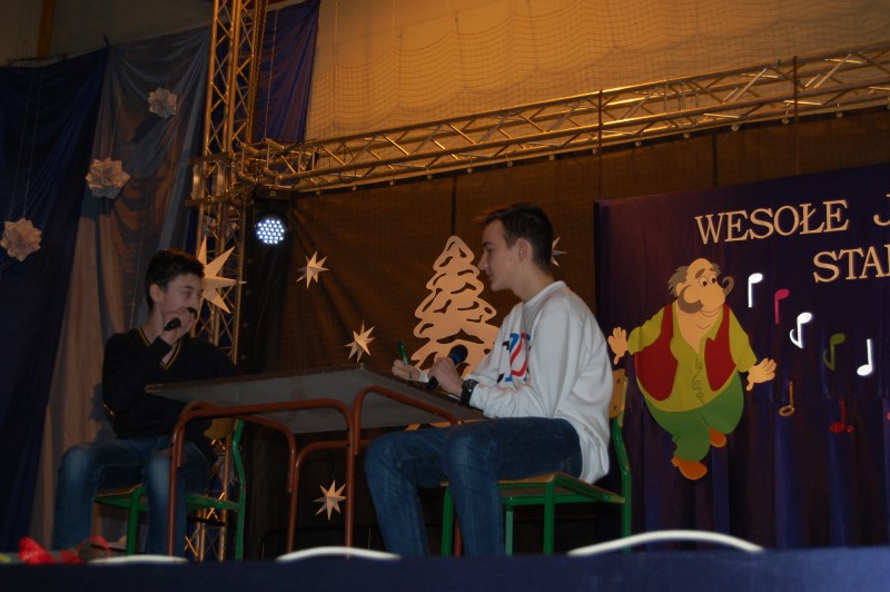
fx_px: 1556
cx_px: 445
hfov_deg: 31.9
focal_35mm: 63
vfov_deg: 21.5
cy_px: 296
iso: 400
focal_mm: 42
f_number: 5.3
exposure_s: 1/60
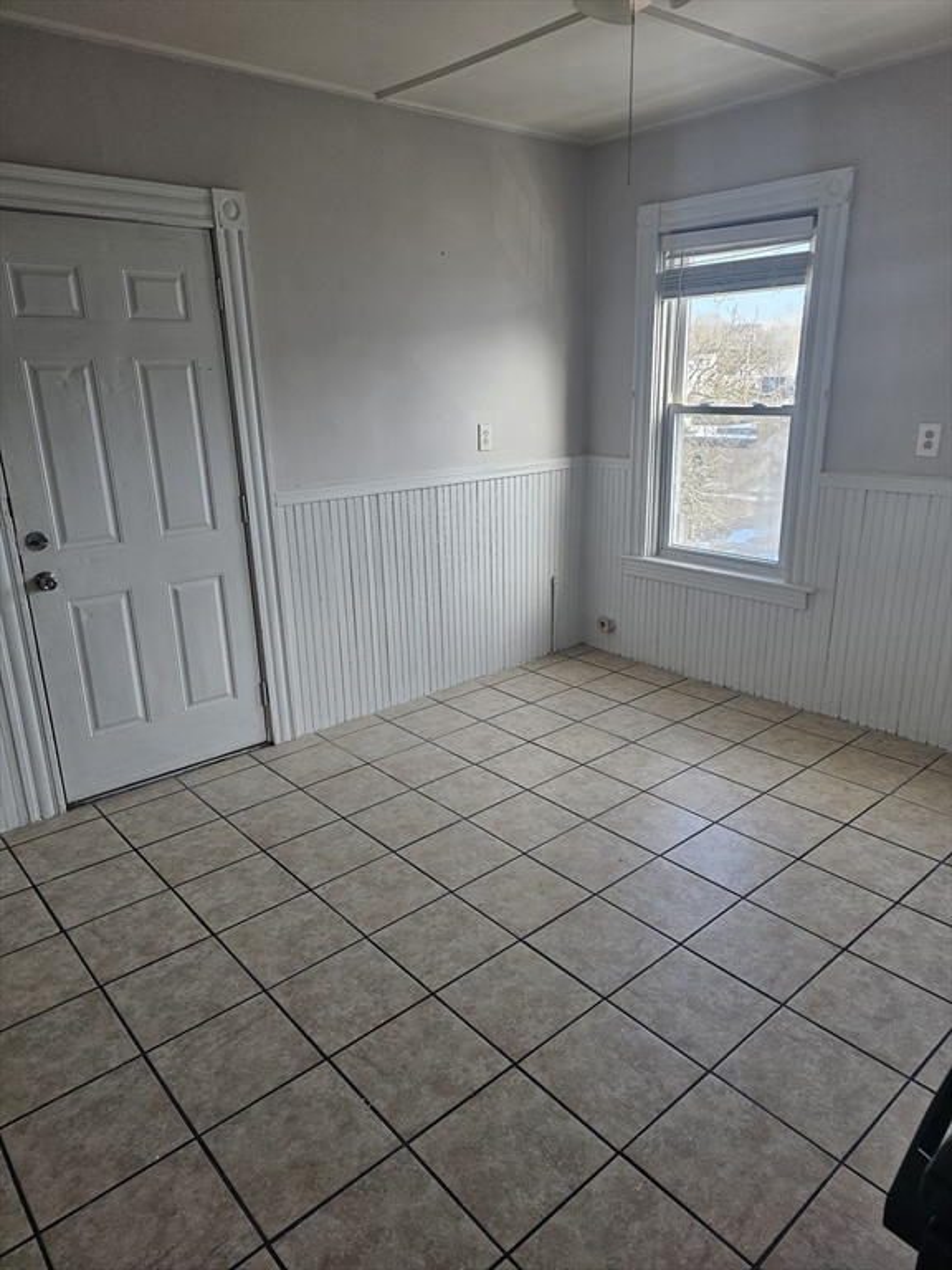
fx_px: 843
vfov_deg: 73.9
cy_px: 635
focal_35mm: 23
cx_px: 476
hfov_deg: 58.9
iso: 100
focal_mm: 6.3
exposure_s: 1/207
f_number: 1.7
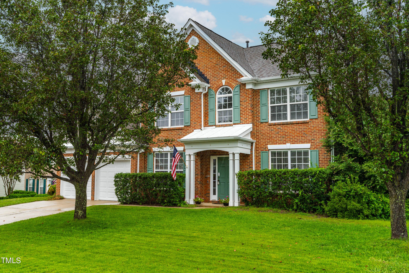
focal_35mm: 35
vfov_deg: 37.9
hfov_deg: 54.4
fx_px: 398
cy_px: 136
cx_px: 204
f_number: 8
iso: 125
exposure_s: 1/160
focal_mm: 35
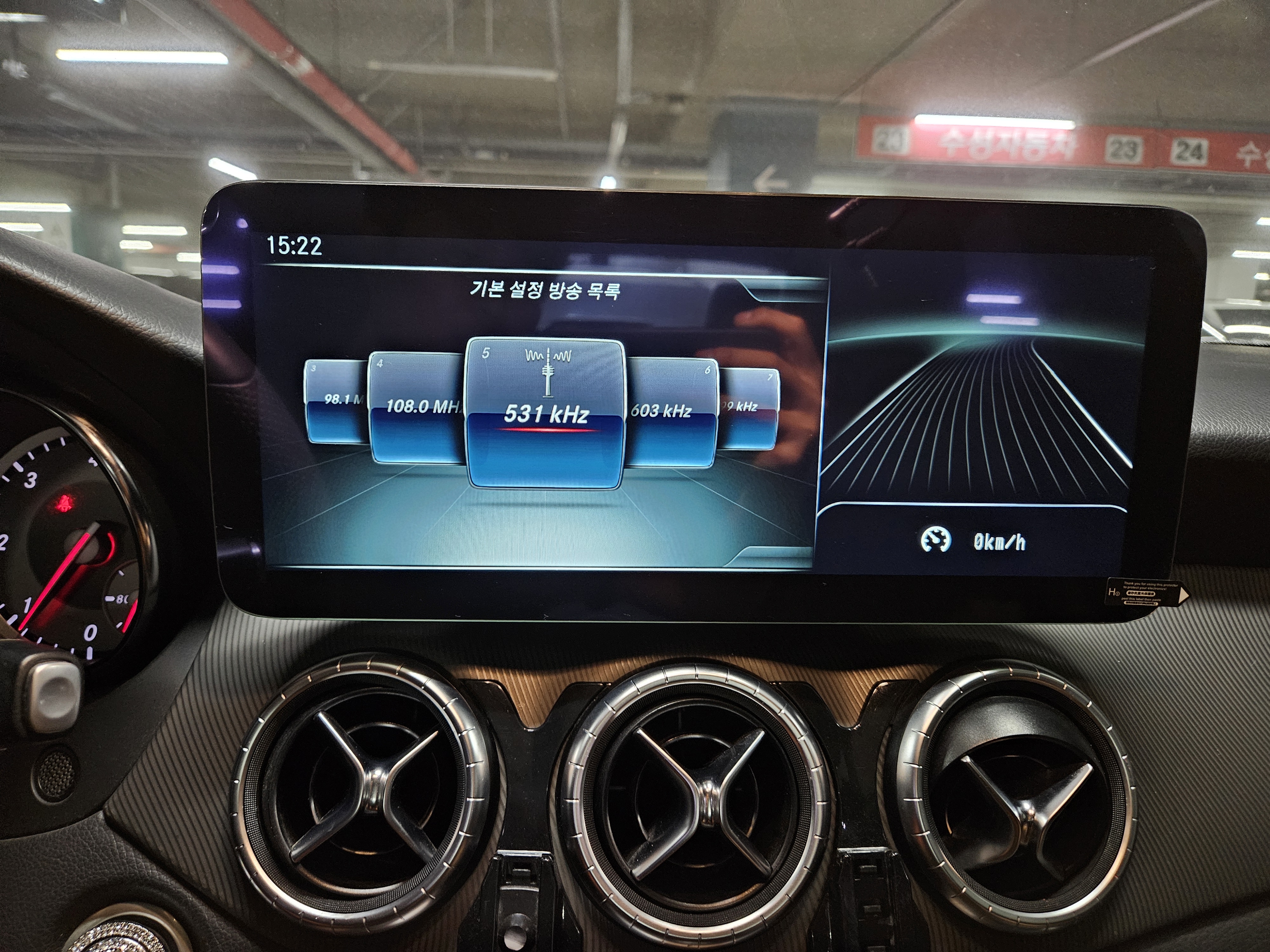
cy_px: 476
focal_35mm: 23
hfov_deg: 73.9
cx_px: 635
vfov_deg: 58.9
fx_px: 844
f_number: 1.8
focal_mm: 5.4
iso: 640
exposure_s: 1/40
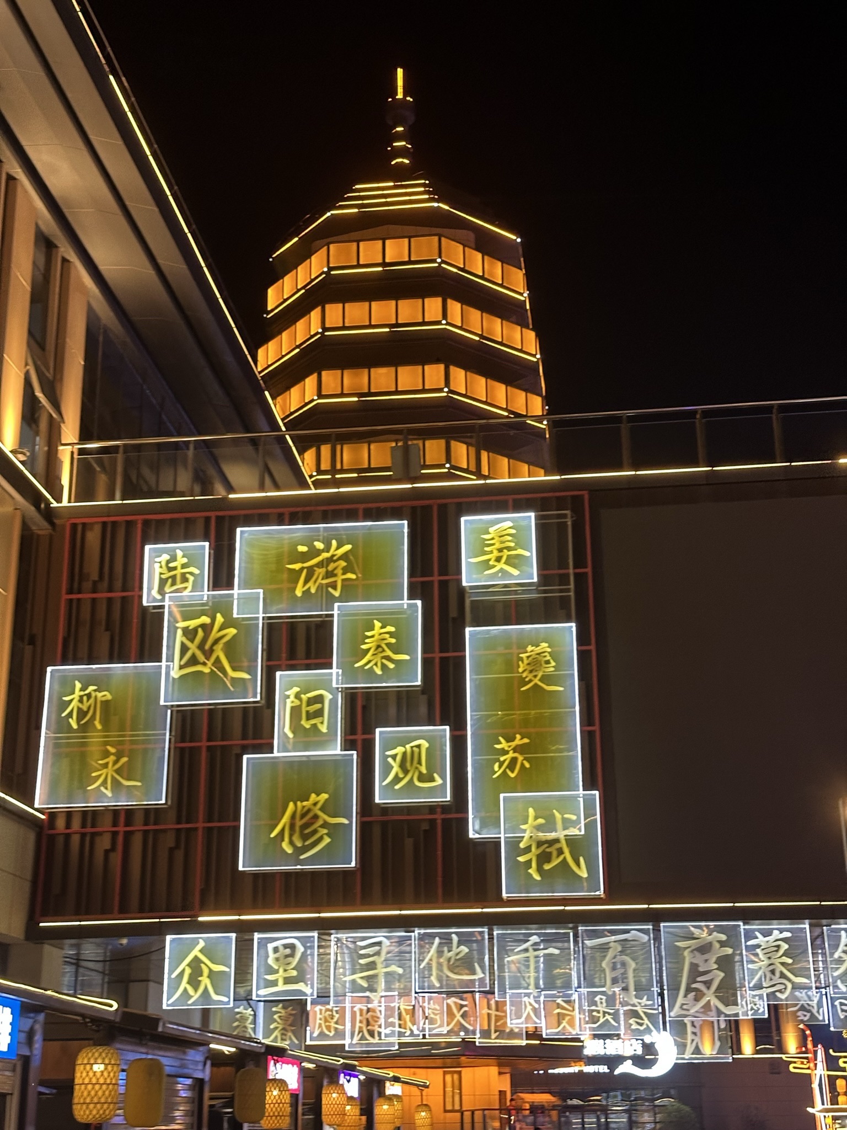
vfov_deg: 39.7
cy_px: 565
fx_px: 1566
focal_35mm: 48
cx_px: 424
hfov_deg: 30.3
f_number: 1.78
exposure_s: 1/50
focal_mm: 6.86
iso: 200
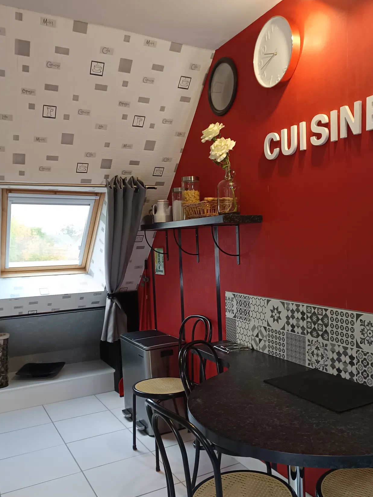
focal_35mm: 31
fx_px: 445
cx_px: 212
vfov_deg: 57.9
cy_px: 296
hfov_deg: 45.3
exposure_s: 1/50
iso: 908
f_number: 1.7
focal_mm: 5.31
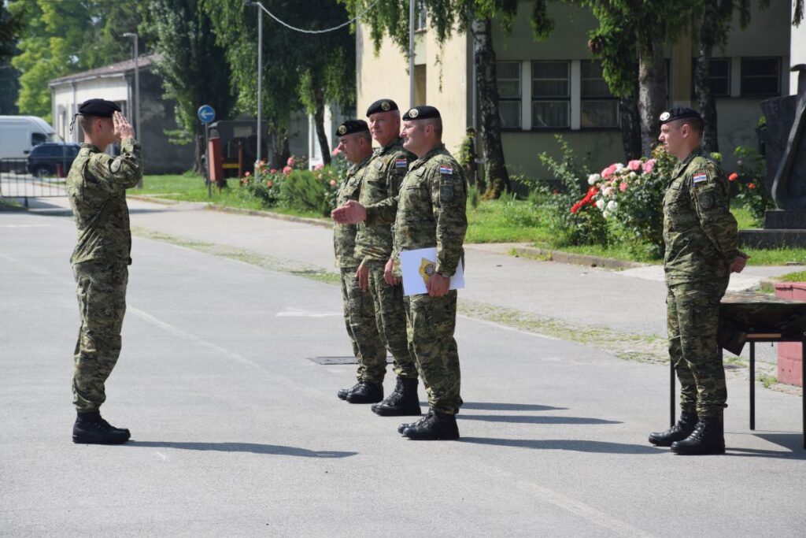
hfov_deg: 13.0
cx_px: 403
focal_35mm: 158
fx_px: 3527
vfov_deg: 8.7
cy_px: 269
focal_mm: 105
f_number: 10
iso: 200
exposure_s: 1/400
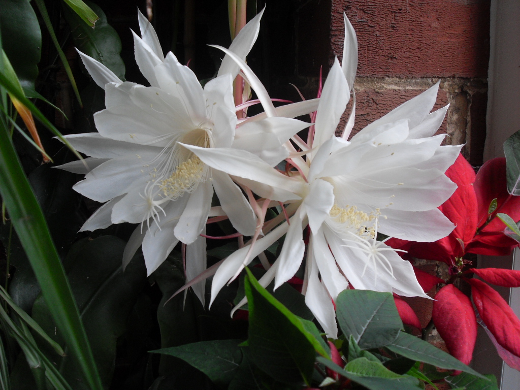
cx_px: 260
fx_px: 556
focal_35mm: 37
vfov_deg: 38.7
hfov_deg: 50.1
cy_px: 195
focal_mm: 6.3
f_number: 2.8
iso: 100
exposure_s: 1/45
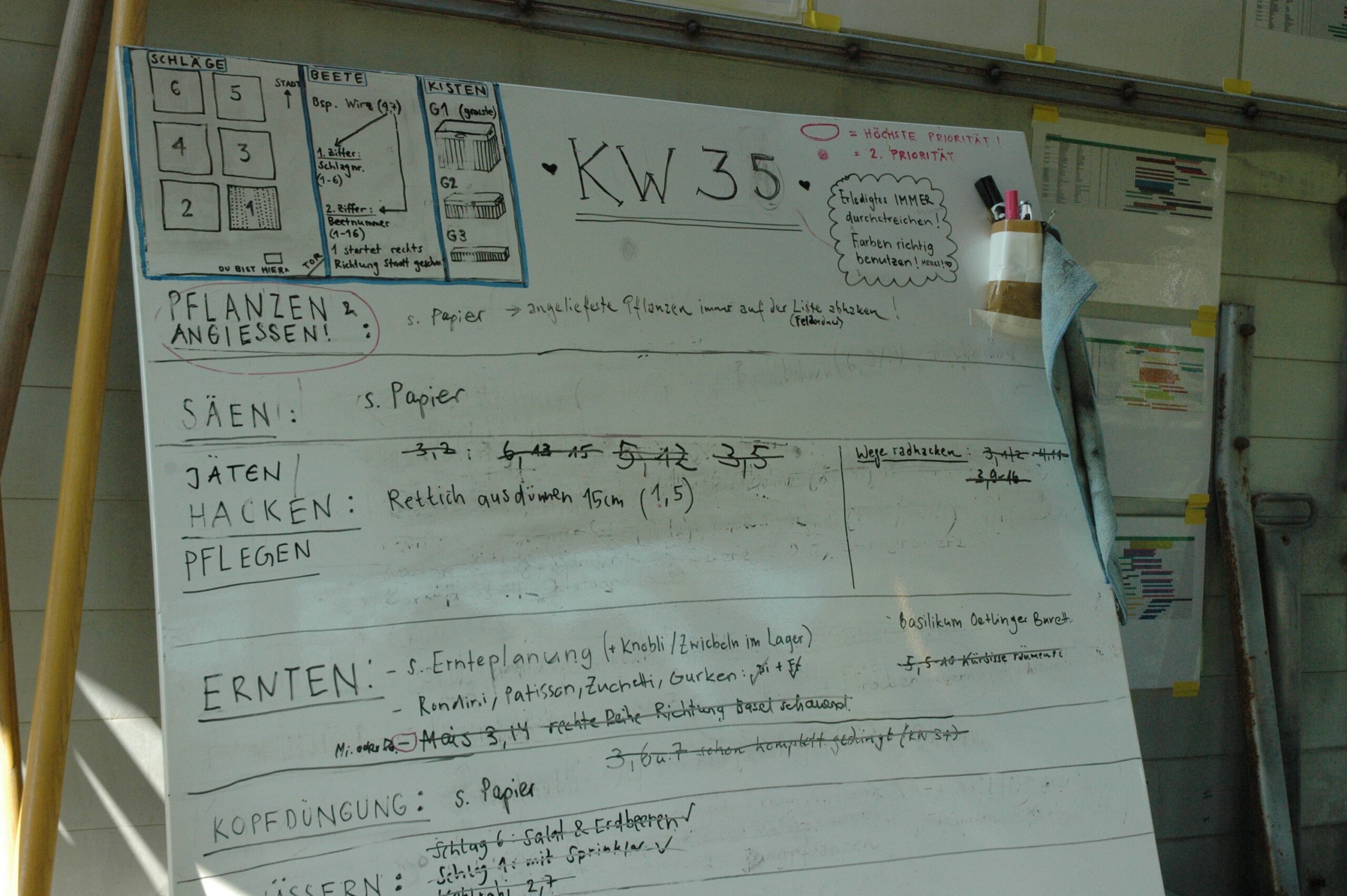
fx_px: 1906
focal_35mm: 51
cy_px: 448
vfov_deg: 26.4
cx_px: 674
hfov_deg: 38.9
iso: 1000
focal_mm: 34
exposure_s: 1/400
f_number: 10
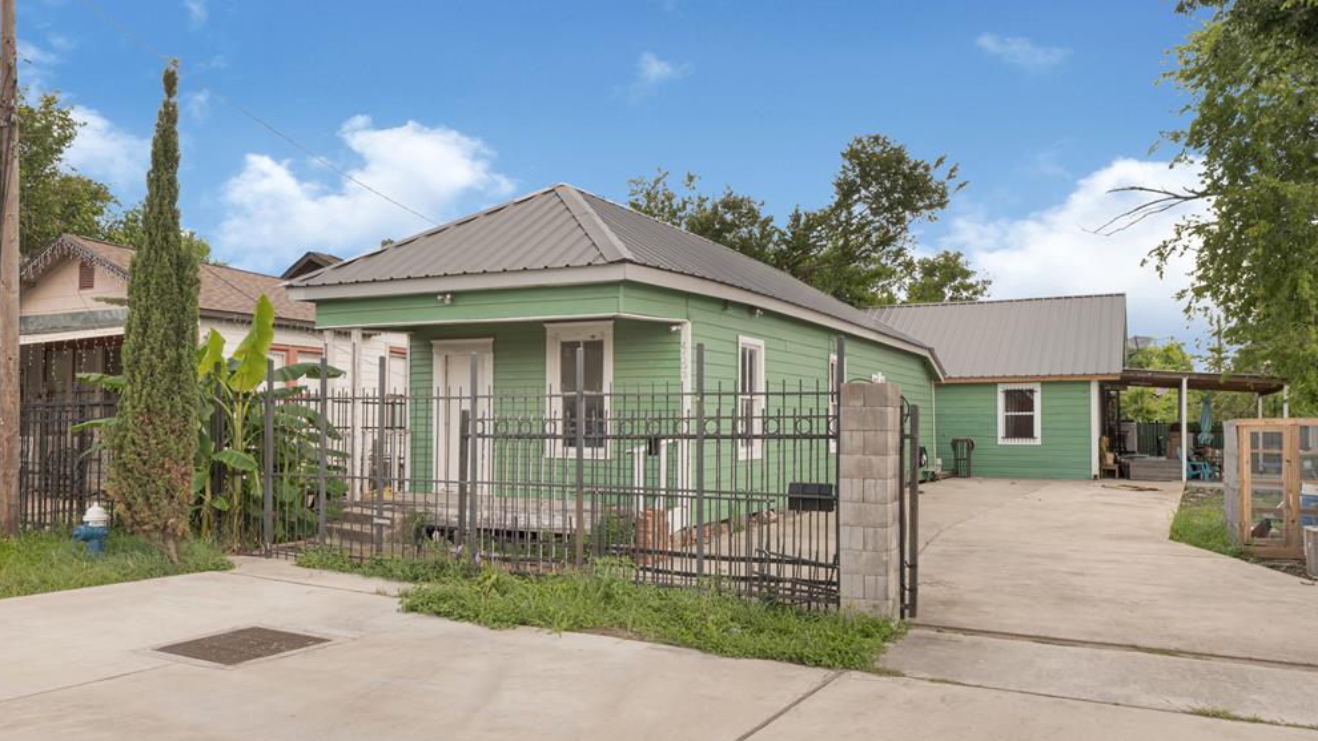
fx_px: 909
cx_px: 668
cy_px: 358
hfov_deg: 71.9
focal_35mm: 26
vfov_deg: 44.4
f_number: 18
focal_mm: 24
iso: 250
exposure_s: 1/100
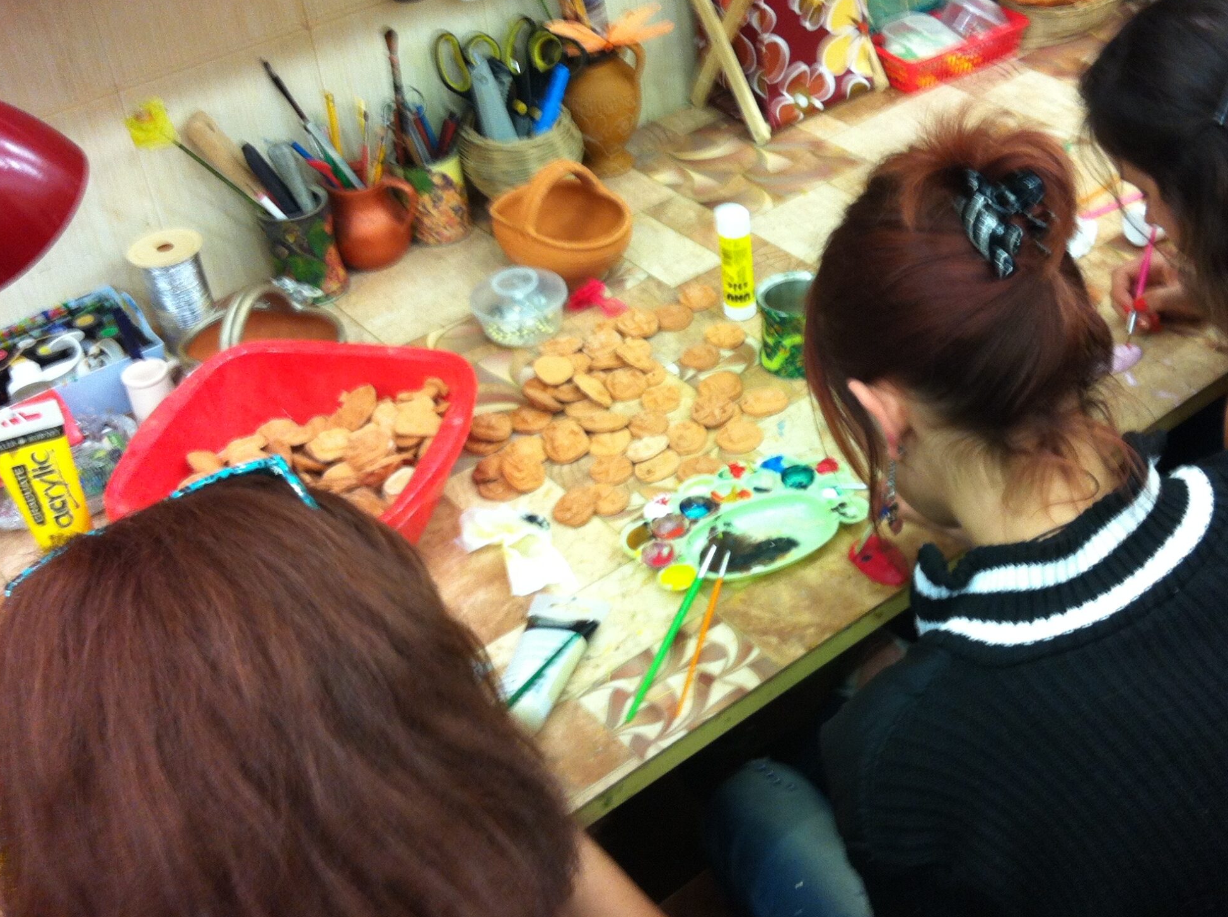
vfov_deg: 31.4
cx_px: 724
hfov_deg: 41.1
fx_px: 1629
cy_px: 413
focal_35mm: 46
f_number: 2.8
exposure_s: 1/15
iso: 125
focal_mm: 3.85
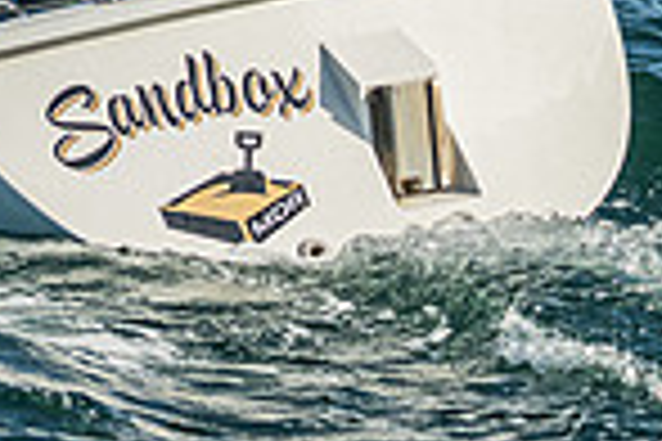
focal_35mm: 616
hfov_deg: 3.3
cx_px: -472
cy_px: -410
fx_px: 11327
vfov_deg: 2.2
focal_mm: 125
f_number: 5.6
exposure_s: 1/4000
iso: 400
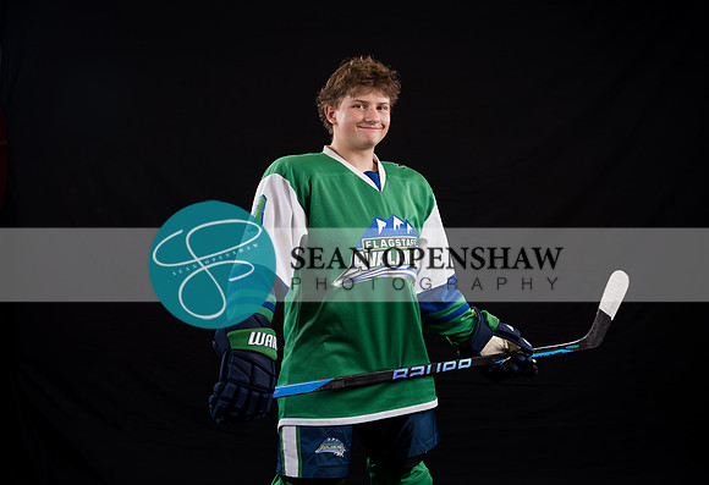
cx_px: 345
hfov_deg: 39.0
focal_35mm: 50
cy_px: 242
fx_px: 1002
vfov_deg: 27.2
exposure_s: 1/160
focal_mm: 49.5
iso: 80
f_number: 3.5
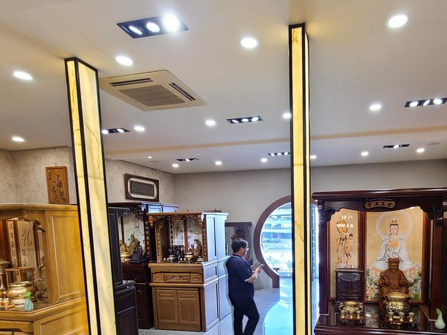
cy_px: 249
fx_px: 284
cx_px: 292
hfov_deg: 74.4
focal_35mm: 22
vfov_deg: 58.1
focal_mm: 2.2
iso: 160
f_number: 2.2
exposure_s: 1/59
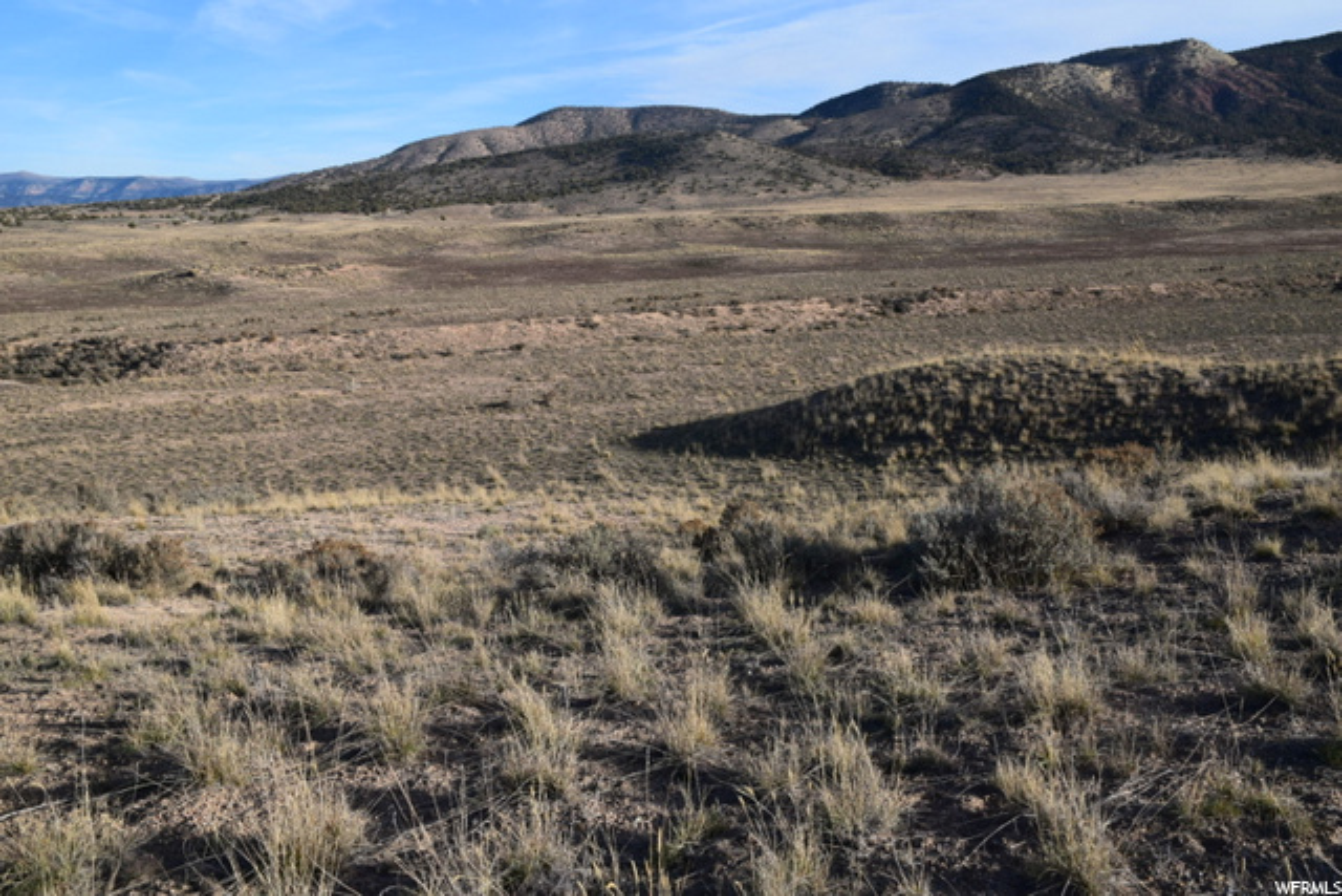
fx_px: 1230
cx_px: 671
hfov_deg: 57.2
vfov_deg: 40.0
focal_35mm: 33
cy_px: 448
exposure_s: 1/400
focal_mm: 22
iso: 400
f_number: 11
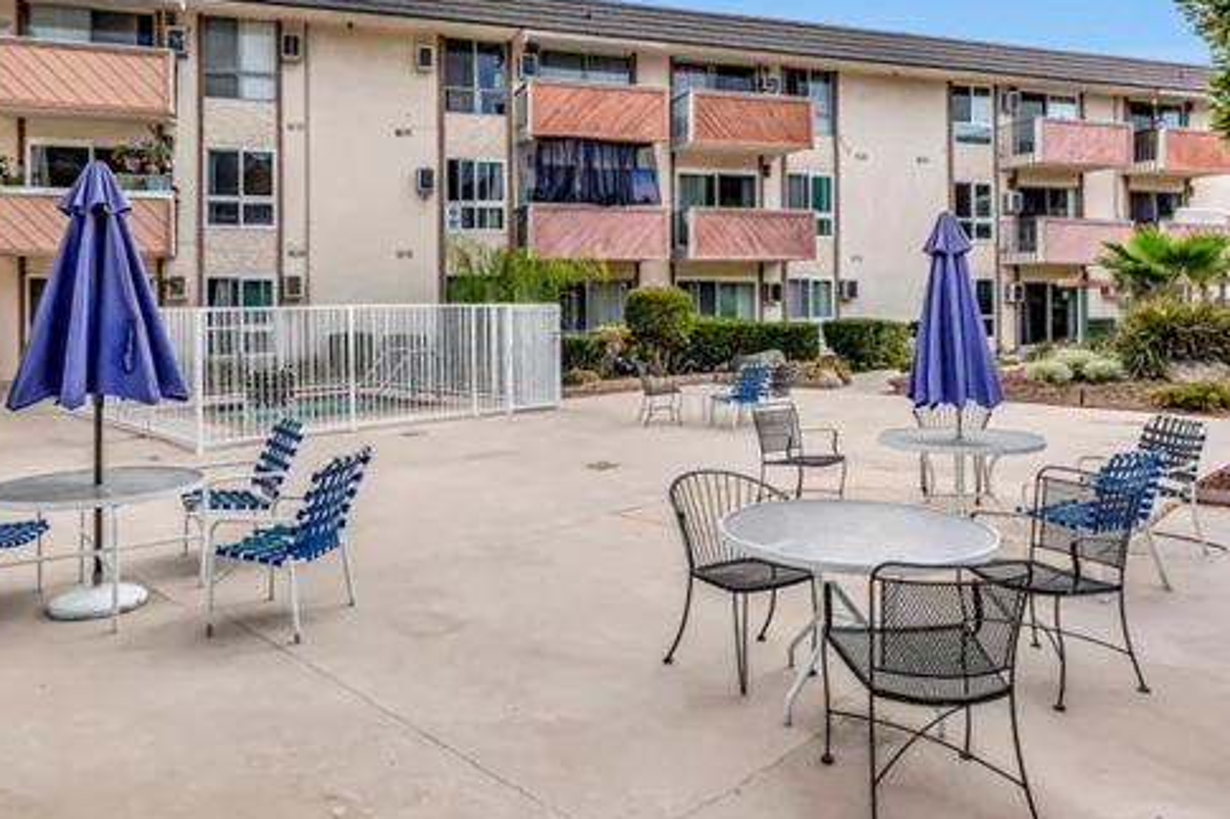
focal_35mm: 26
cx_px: 591
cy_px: 319
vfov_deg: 49.2
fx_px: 888
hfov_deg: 69.4
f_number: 5.6
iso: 100
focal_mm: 10
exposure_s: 1/800
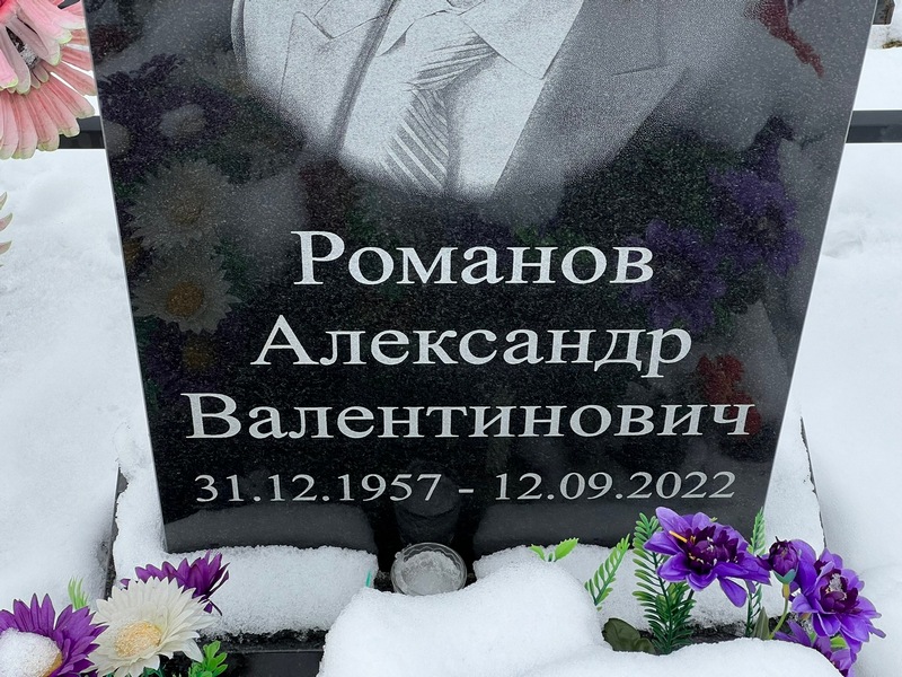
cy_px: 338
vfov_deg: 19.1
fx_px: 2006
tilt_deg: -49.0
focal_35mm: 77
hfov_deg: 25.3
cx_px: 451
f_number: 2.8
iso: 64
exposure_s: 1/99
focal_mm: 9
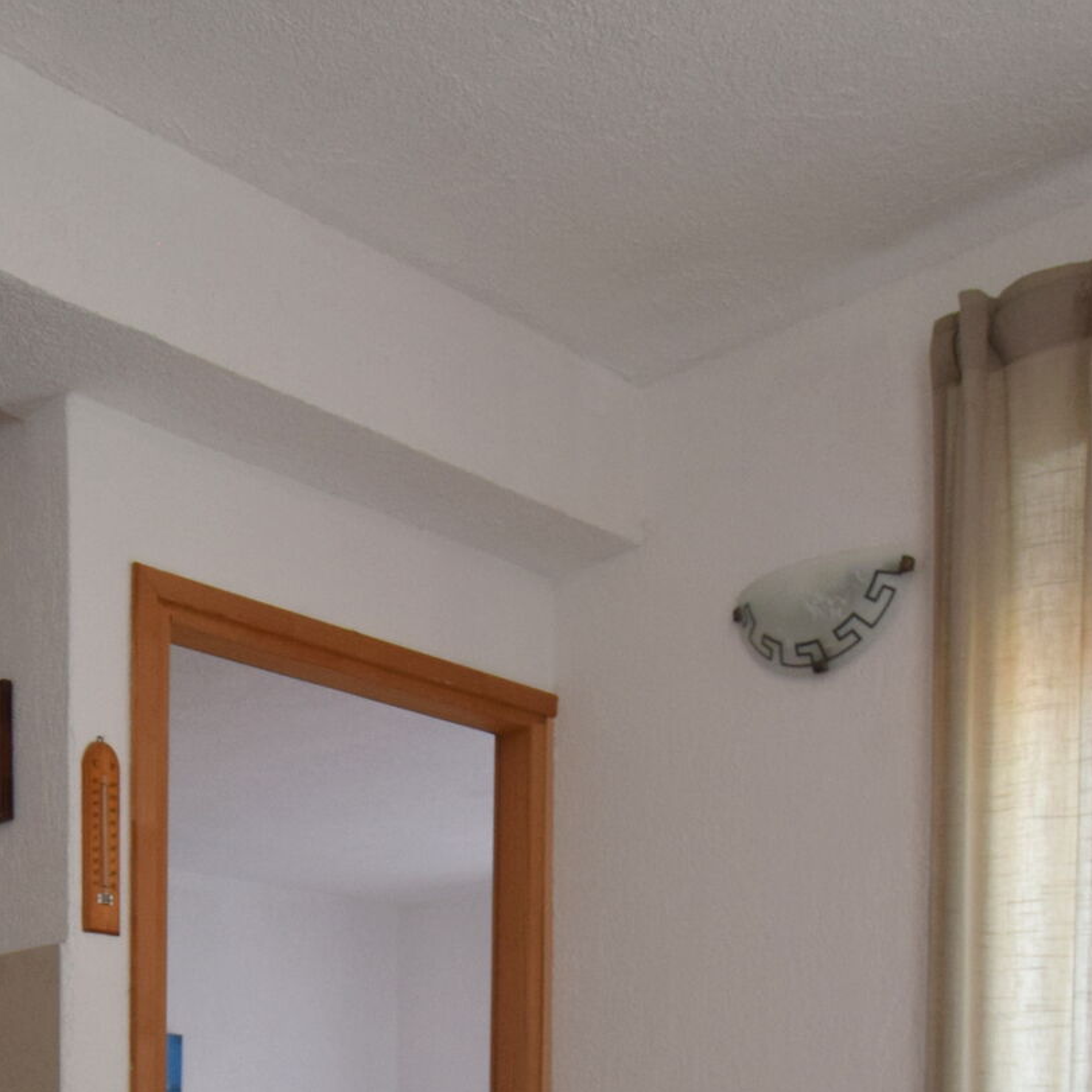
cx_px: 246
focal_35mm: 44
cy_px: 1223
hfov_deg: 37.2
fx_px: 1570
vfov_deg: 33.1
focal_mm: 10
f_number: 5
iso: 400
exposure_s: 1/100
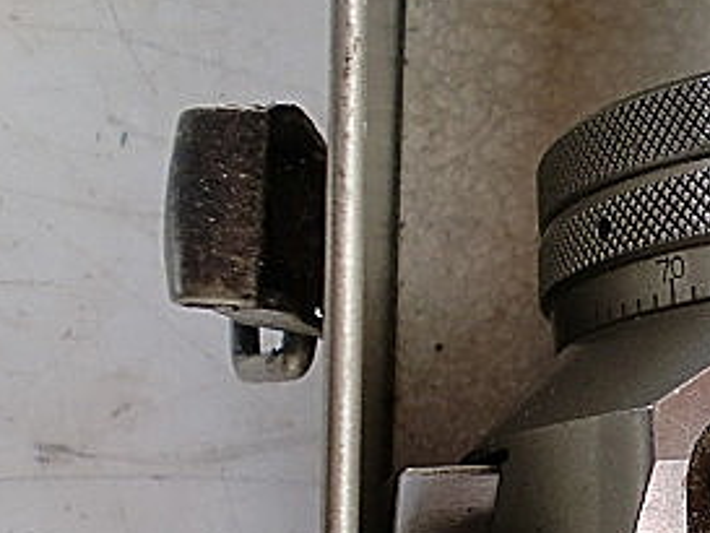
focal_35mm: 82
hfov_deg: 22.2
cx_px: 824
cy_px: 486
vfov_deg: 17.7
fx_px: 1683
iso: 125
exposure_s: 1/60
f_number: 3.1
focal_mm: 6.3
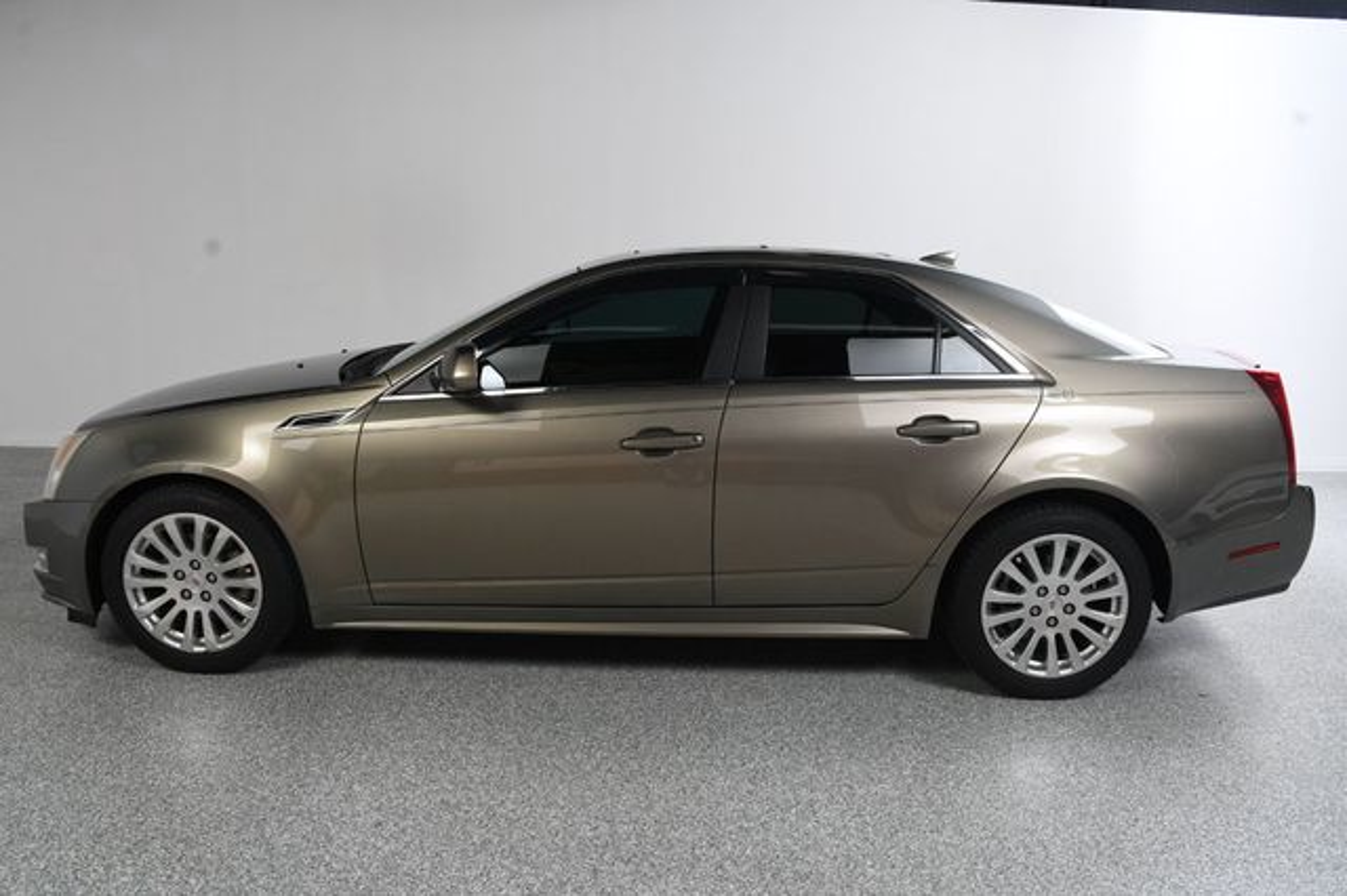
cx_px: 674
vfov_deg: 47.9
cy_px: 448
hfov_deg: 67.4
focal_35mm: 27
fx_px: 1010
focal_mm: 18
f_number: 10
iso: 100
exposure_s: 1/160
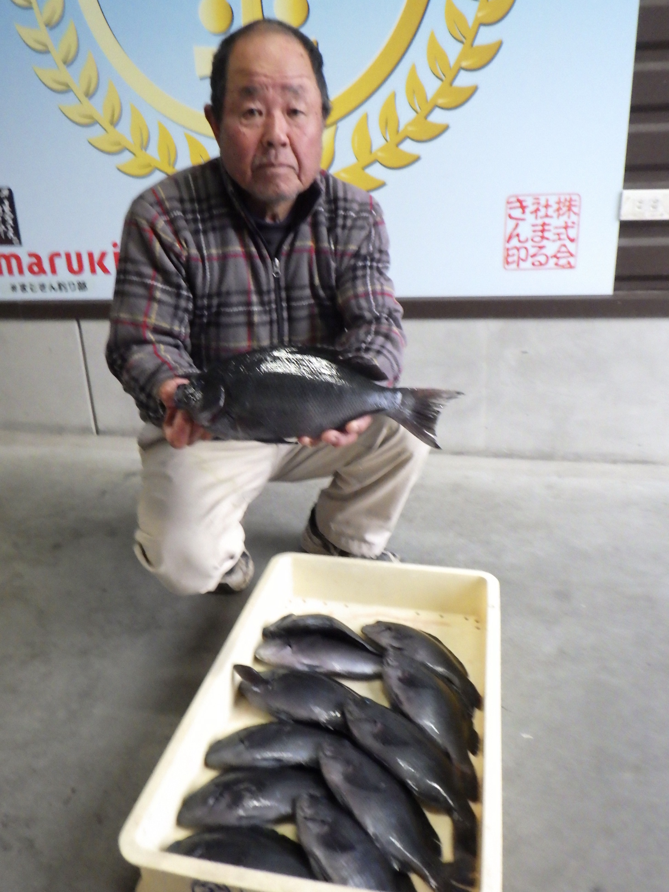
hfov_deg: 49.7
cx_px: 334
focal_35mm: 28
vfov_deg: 63.4
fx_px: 722
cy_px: 446
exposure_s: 1/45
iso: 1250
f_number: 3.5
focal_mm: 5
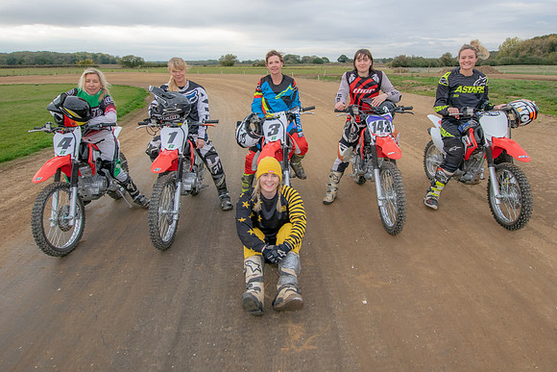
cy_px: 149
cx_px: 286
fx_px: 348
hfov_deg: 77.4
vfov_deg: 55.8
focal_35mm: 22
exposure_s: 1/200
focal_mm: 11.5
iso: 400
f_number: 7.1
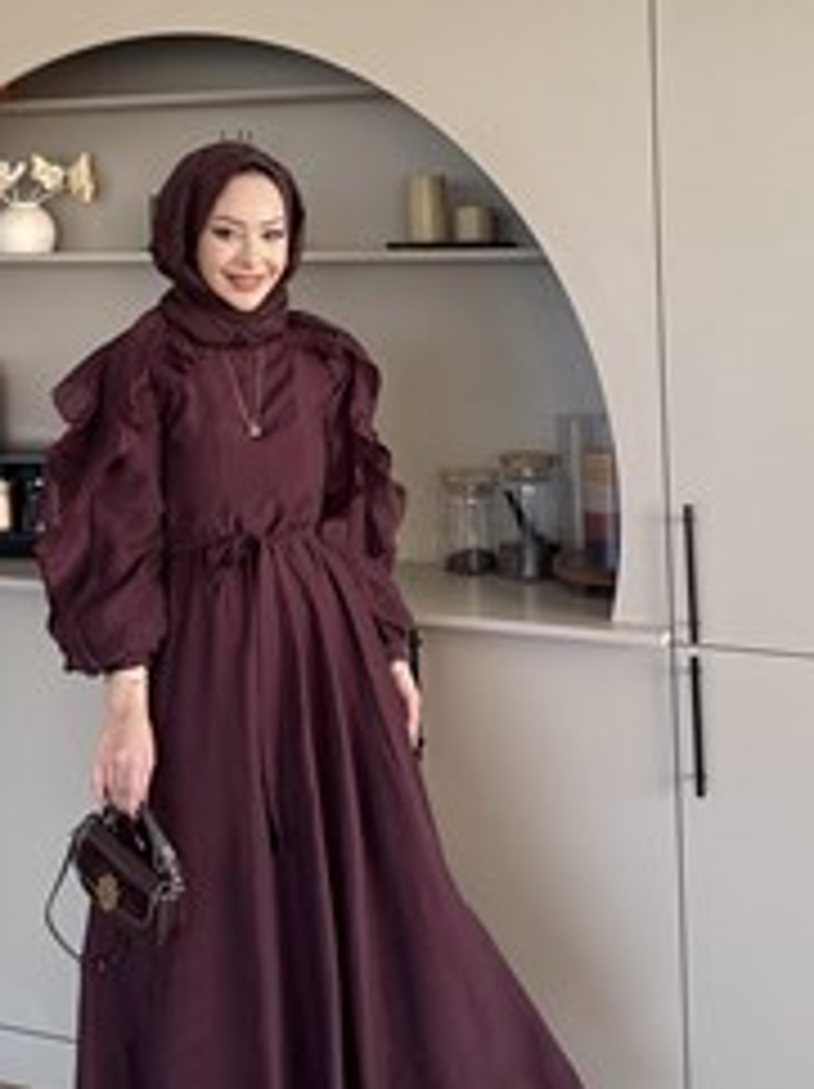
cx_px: 261
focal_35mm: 41
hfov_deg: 34.7
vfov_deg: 45.8
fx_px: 1288
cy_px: 578
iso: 125
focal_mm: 6.76
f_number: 1.78
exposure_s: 1/121
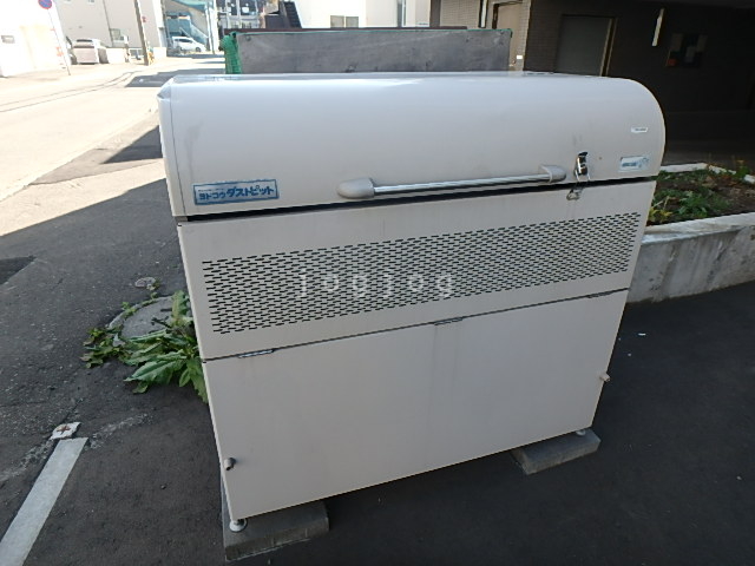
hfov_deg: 79.0
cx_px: 378
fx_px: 458
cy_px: 283
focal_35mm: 21
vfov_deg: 63.4
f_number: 3.5
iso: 125
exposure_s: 1/200
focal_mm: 3.7
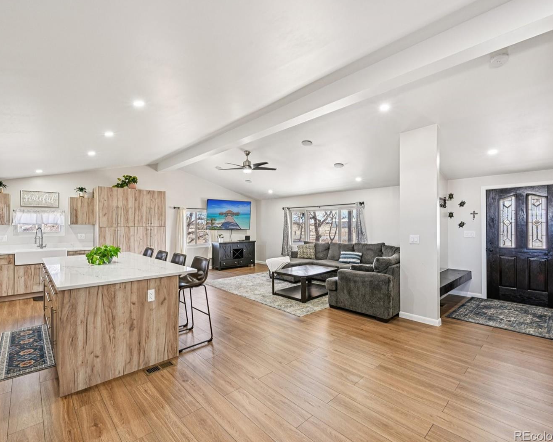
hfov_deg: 92.7
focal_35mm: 16
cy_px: 220
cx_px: 245
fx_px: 262
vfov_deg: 80.4
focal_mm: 14
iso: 400
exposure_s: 1/15
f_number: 10
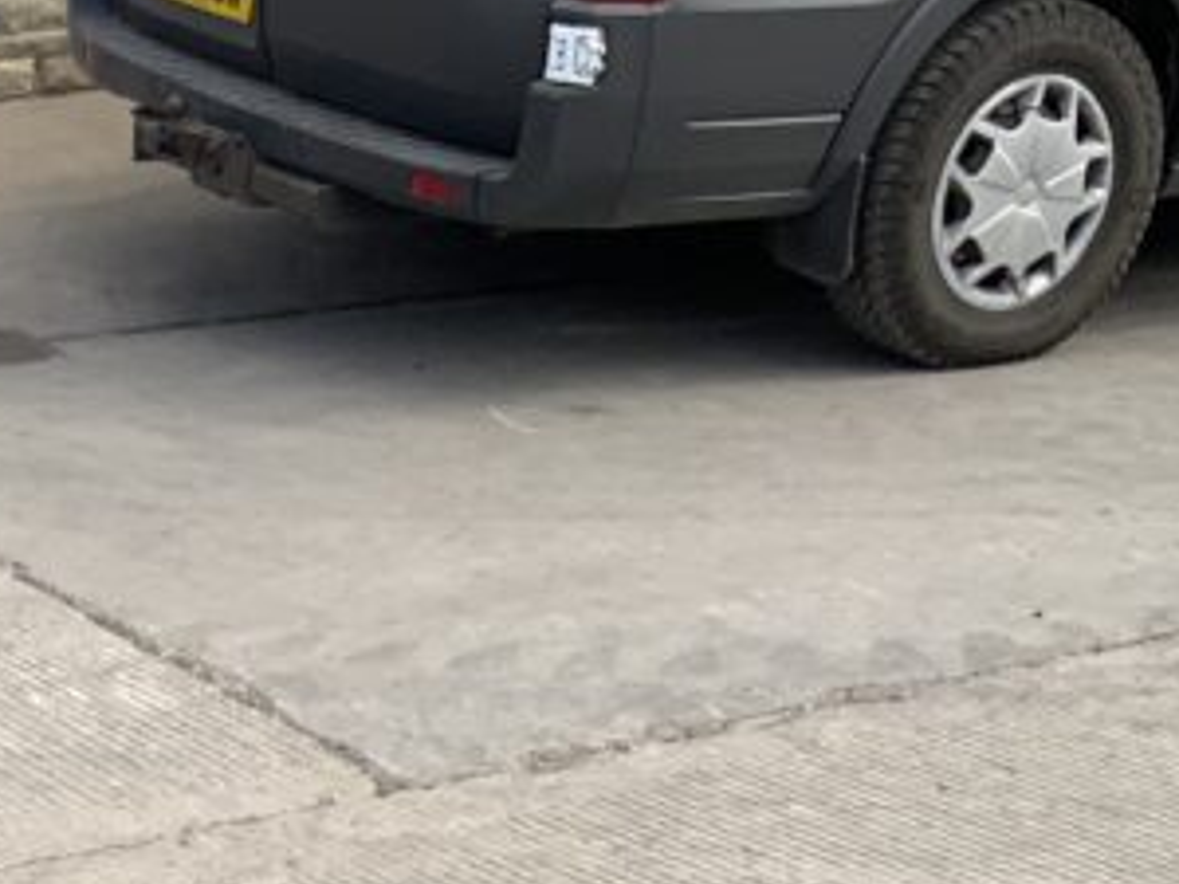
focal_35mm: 99
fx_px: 3372
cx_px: -122
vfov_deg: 13.9
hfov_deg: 19.0
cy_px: 1379
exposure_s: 1/627
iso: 16
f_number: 1.8
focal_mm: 3
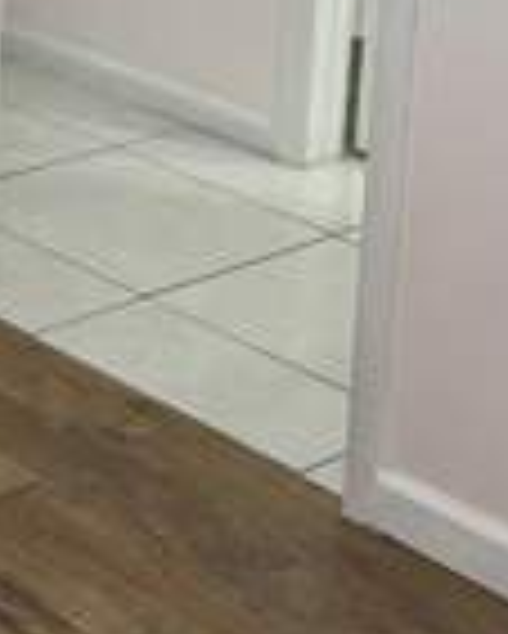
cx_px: -450
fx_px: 2159
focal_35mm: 115
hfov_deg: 12.2
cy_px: -364
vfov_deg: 15.2
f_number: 1.6
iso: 100
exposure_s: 1/60
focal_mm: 5.96
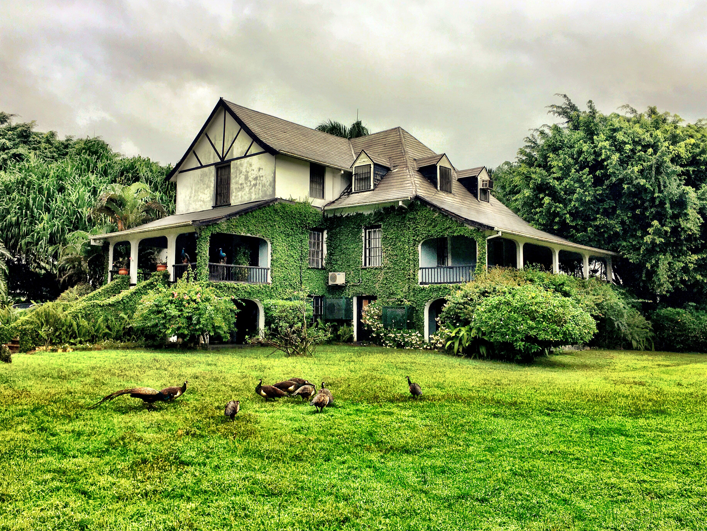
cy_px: 248
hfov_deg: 56.8
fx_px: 654
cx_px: 359
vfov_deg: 44.1
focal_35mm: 32
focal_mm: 4.15
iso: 25
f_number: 2.2
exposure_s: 1/437
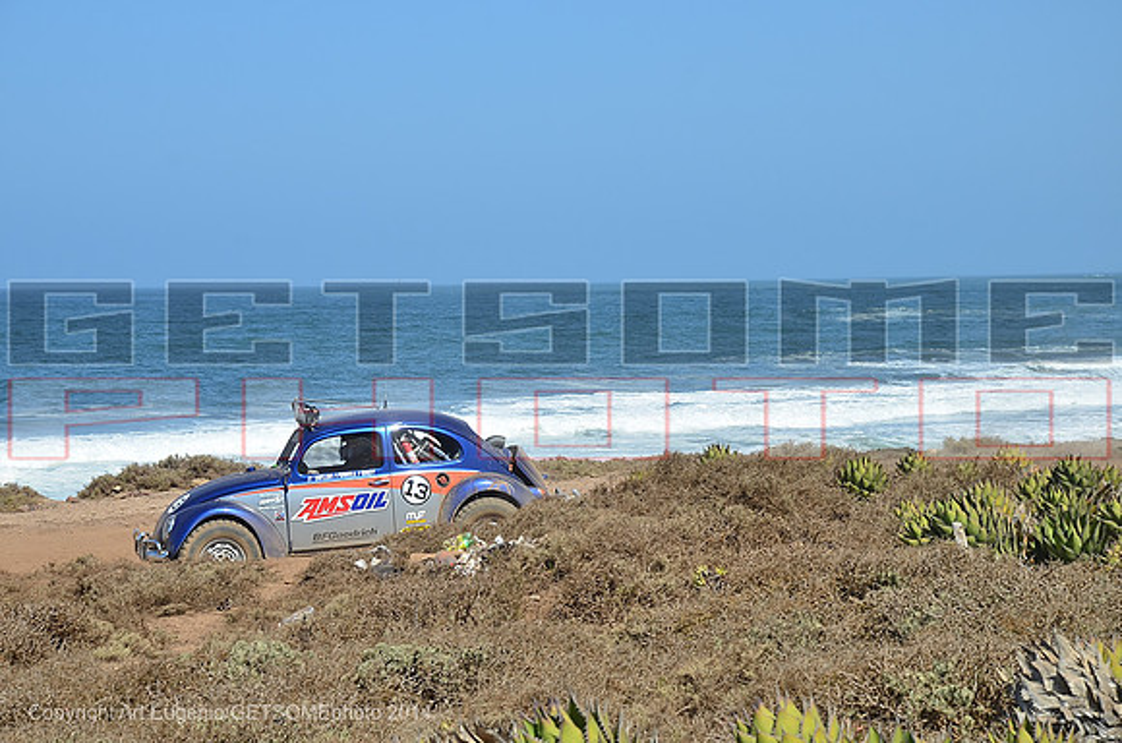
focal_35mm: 93
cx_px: 561
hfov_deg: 22.0
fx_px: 2892
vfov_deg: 14.6
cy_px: 372
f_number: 7.1
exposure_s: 1/640
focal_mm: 62
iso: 200
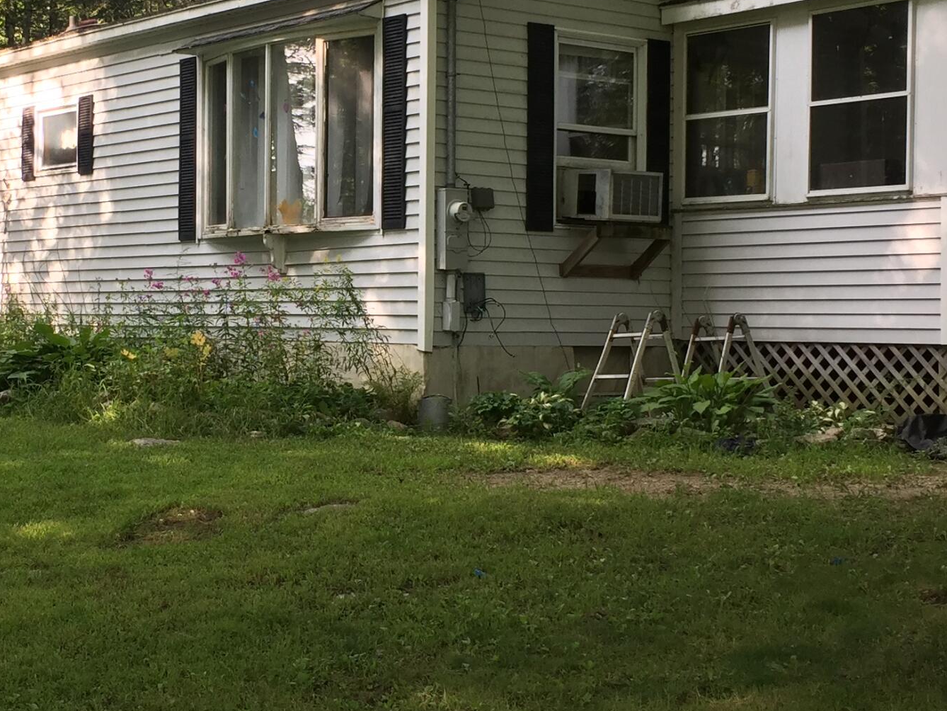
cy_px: 299
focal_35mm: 65
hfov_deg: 29.6
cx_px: 311
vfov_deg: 22.6
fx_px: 1779
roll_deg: -1.3
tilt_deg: +0.9
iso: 32
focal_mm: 4.15
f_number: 2.2
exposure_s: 1/120
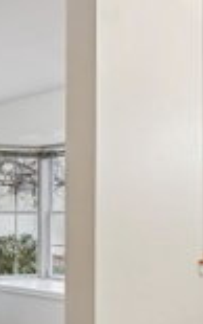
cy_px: 211
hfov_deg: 29.2
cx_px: 118
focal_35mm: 44
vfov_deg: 44.7
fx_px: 389
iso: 320
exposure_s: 1/15
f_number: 8
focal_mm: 14
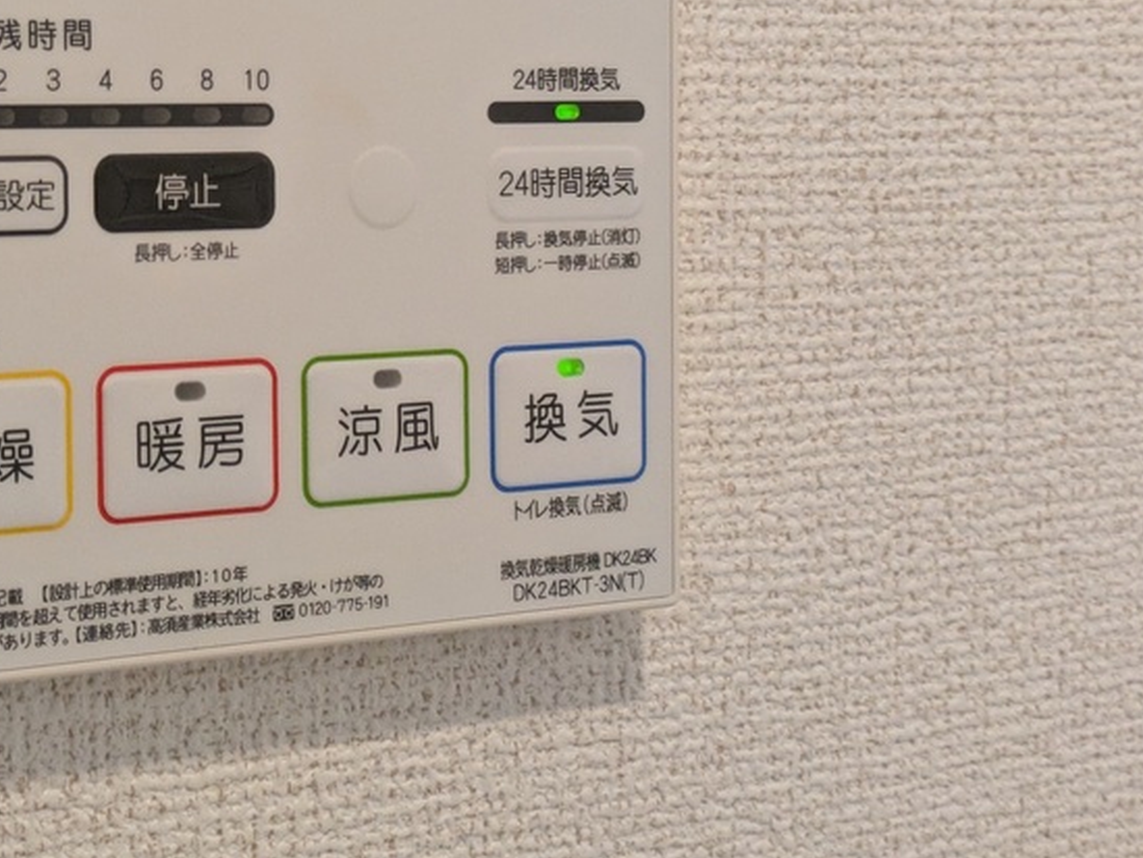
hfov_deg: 21.7
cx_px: 235
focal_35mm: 89
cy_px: 229
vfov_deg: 16.5
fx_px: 2940
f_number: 1.89
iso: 303
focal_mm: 5.43
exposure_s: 1/50
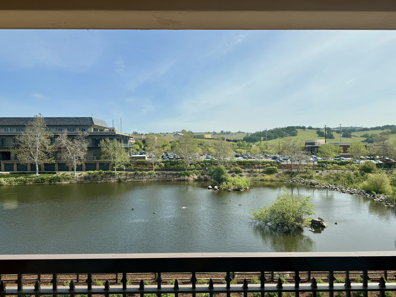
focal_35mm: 24
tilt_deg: +0.5
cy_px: 148
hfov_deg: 71.6
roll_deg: +0.7
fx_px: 275
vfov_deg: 56.8
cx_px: 198
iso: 80
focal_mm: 6.76
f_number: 1.78
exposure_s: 1/5348
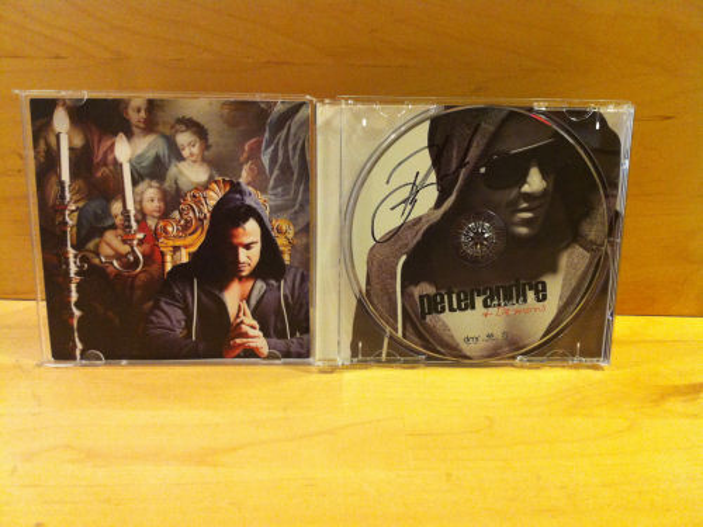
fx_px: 711
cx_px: 352
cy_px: 264
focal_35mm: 35
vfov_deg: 40.7
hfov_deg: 52.6
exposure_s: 1/15
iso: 320
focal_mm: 3.85
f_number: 2.8
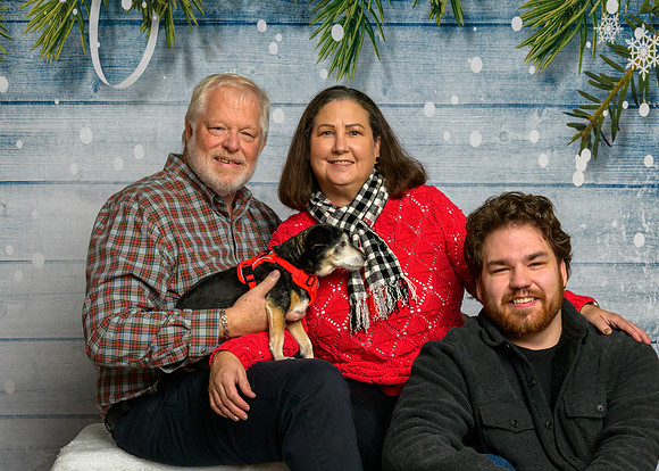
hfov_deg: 32.4
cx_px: 365
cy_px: 376
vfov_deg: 23.1
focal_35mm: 61
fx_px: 1133
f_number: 10
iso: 400
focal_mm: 36
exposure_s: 1/125
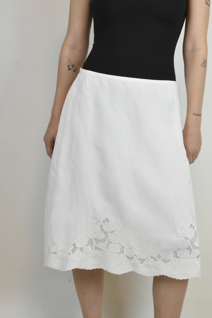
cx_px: 112
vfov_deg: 31.0
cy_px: 161
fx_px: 574
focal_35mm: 65
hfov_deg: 20.9
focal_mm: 40
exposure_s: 1/40
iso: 1600
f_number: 18
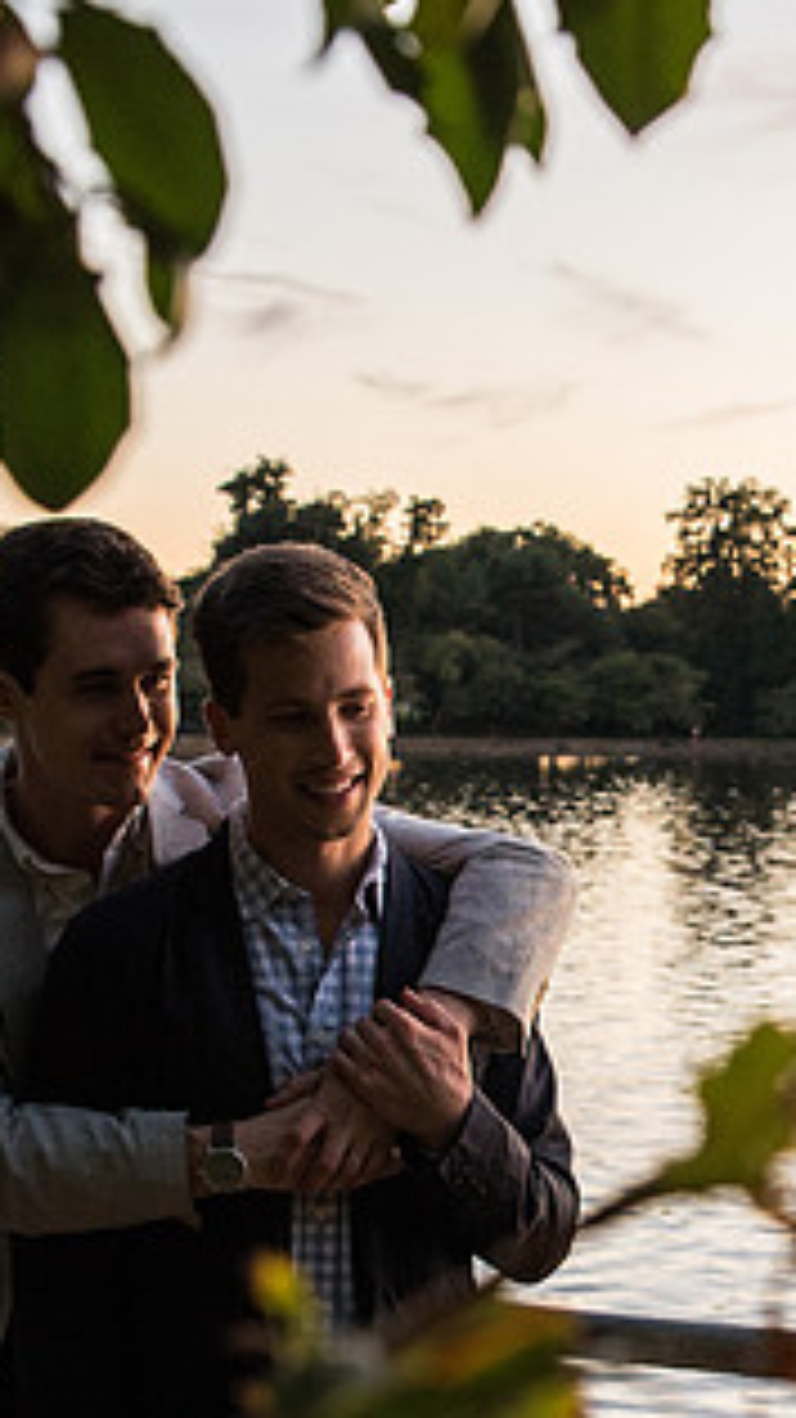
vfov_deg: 27.6
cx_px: 718
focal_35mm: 76
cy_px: 1028
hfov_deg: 15.7
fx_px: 2854
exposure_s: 1/100
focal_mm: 32
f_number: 2.8
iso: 900
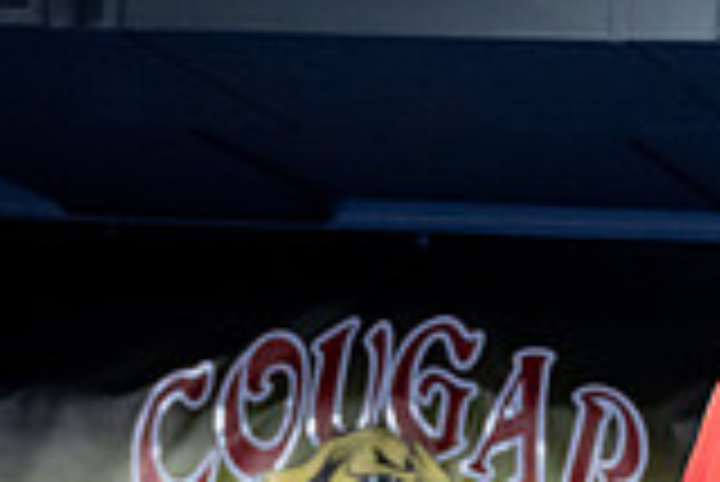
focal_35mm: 134
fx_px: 2682
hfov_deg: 14.3
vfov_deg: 10.0
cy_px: 682
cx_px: 1084
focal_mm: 37
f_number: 2.8
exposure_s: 1/1000
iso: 8000
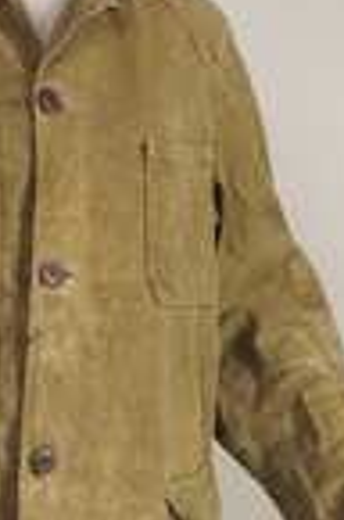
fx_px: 1858
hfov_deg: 10.5
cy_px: 364
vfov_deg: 15.9
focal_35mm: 129
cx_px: -2
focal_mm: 32
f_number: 8
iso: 200
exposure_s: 1/10
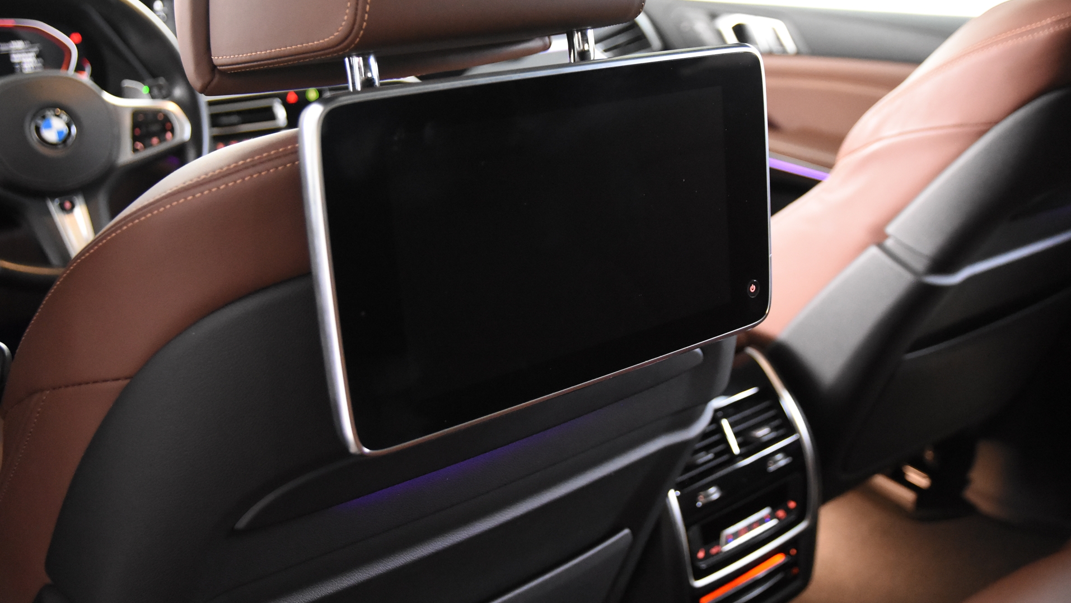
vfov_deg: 29.0
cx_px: 535
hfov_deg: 49.4
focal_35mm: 41
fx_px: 1164
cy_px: 284
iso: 5000
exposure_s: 1/40
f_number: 3.2
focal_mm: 26
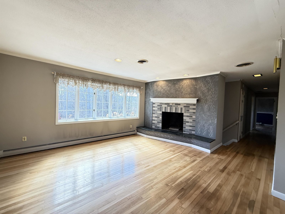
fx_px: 115
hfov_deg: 102.1
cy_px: 107
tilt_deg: -1.3
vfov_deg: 85.7
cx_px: 142
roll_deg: -2.0
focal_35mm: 14
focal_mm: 2.22
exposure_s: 1/120
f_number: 2.2
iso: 250
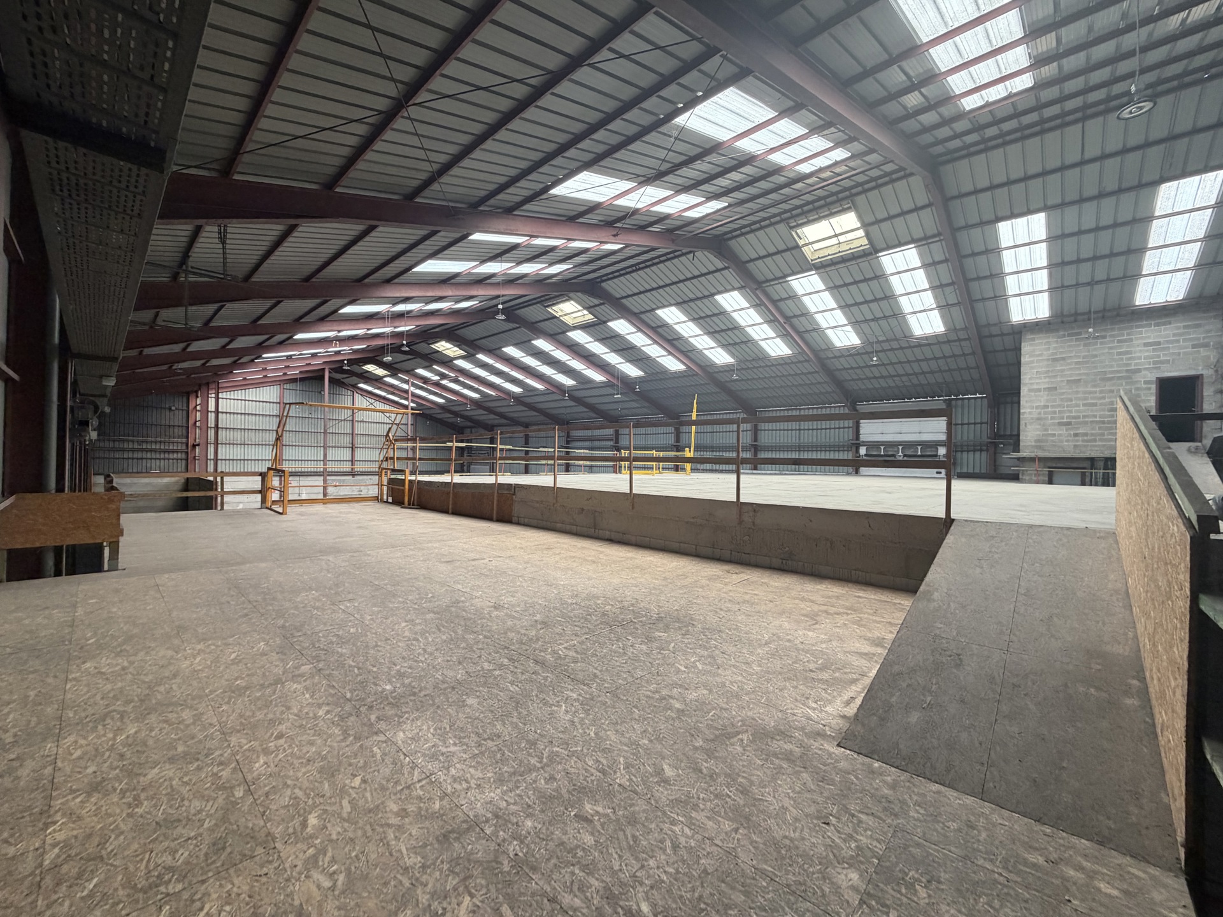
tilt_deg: +0.7
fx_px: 495
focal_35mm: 14
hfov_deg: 102.1
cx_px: 612
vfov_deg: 85.7
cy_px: 458
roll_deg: -0.6
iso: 200
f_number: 2.2
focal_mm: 2.22
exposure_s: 1/121
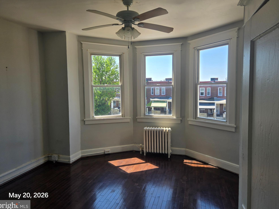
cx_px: 140
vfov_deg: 56.8
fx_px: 193
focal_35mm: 24
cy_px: 103
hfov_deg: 71.6
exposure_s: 1/655
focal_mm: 5.4
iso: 25
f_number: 1.8
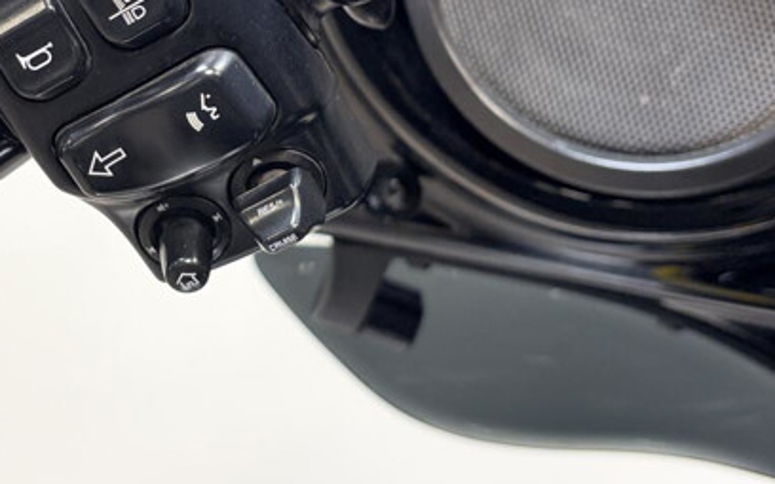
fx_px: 1521
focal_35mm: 72
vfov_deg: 17.8
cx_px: 123
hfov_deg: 27.8
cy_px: 59
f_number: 1.6
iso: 50
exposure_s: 1/120
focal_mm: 5.96
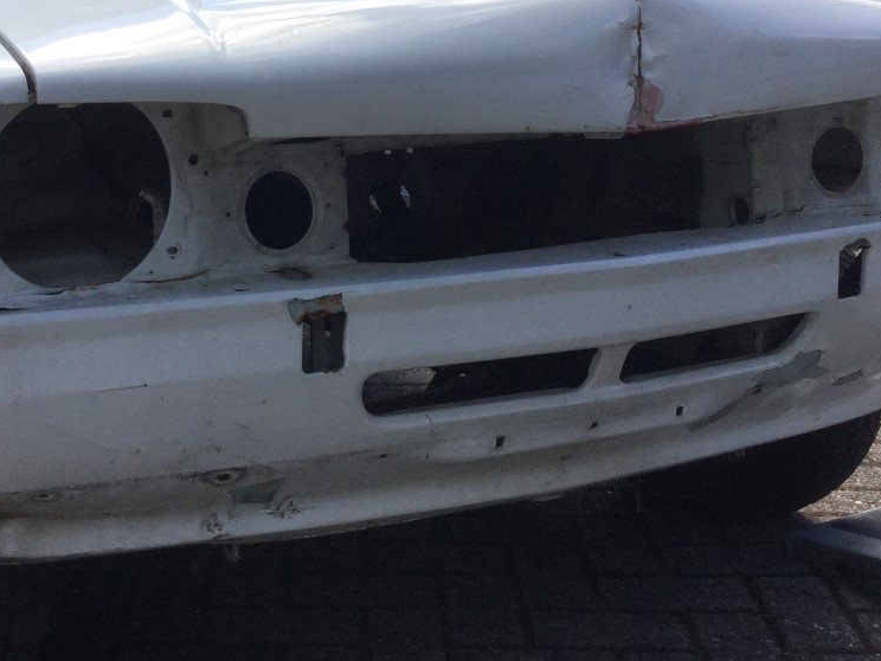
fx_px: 1527
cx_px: 292
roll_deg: -1.9
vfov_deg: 23.9
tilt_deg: -6.7
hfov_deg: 31.9
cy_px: 108
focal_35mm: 60
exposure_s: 1/356
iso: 25
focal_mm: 3.3
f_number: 2.4
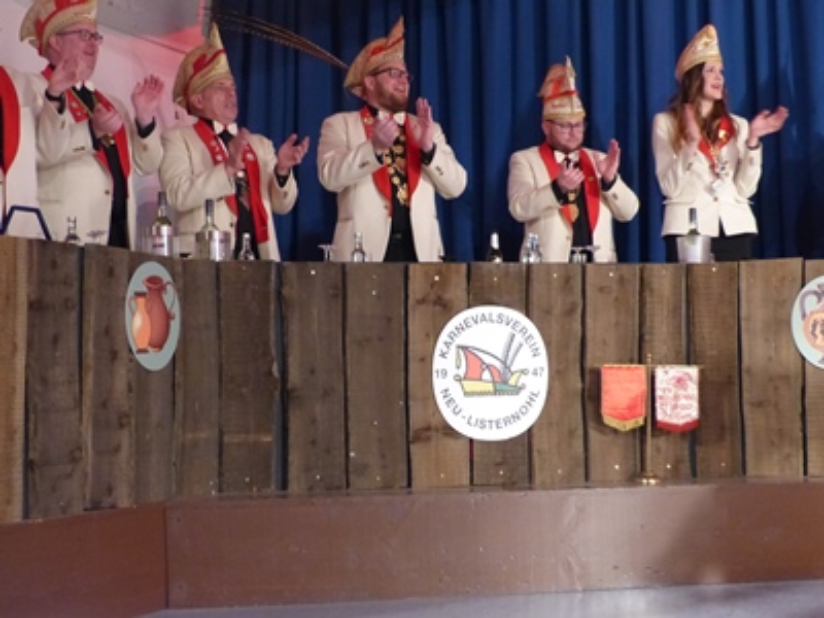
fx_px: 1404
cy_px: 309
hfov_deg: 32.7
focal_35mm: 59
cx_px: 412
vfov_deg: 24.8
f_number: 2.8
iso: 800
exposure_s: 1/40
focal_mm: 10.5
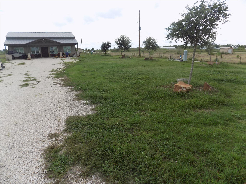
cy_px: 92
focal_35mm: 23
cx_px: 123
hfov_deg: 73.9
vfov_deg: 58.9
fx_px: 163
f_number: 3.1
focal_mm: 4
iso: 80
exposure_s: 1/160
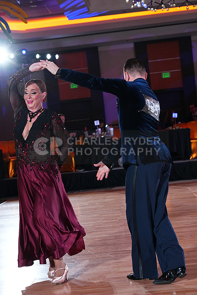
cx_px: 98
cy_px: 148
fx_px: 550
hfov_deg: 20.3
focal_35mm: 67
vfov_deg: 30.1
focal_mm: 67
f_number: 5
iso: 5000
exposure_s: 1/400
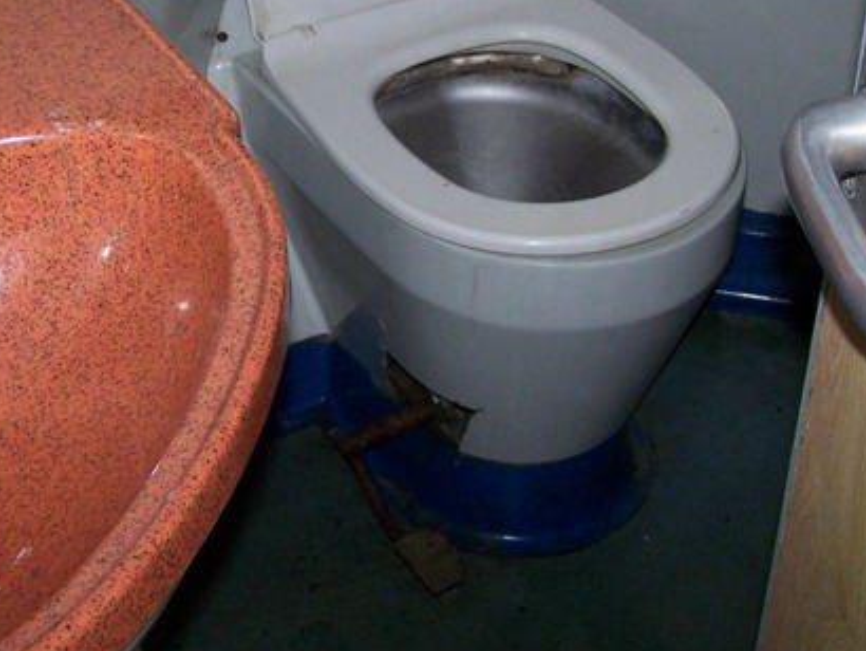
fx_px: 1852
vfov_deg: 19.7
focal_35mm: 74
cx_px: 234
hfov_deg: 26.0
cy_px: 142
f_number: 2.8
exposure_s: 1/60
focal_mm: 6.3
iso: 160
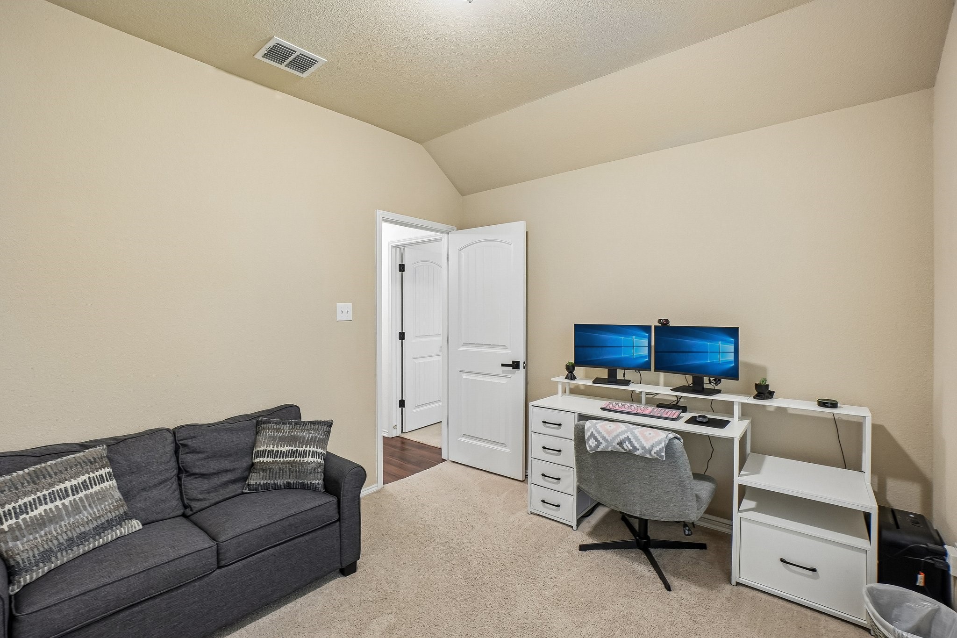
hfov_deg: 100.4
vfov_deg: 77.3
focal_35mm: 15
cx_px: 478
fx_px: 399
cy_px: 319
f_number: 8
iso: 400
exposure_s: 1/4
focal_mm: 10
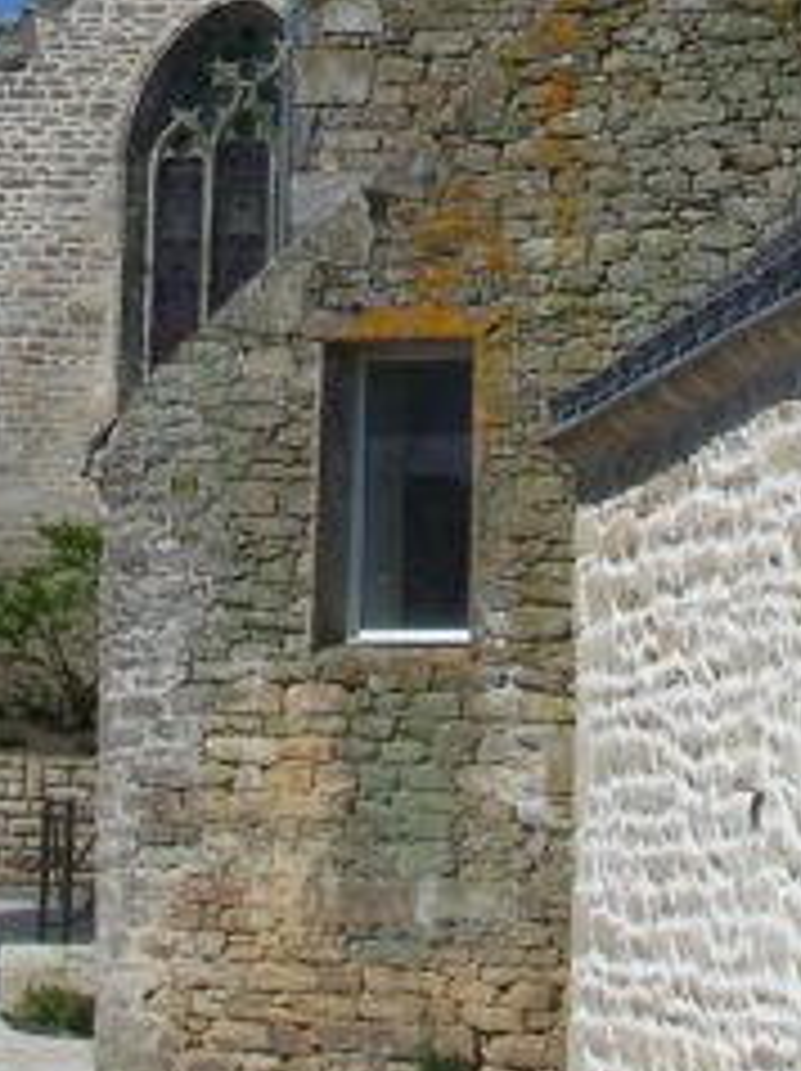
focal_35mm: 179
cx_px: 472
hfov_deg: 8.3
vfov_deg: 10.8
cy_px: -396
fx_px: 5533
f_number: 4.5
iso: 64
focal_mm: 9.3
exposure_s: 1/800
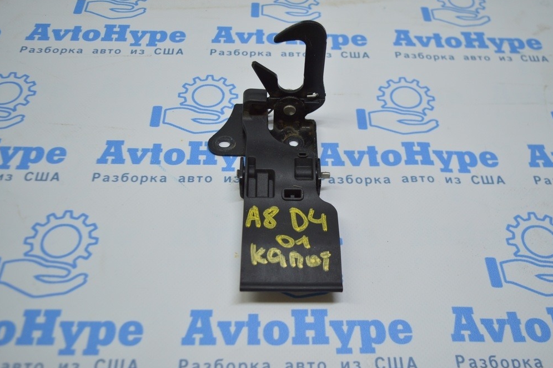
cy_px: 181
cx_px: 283
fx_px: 568
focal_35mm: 37
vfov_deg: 35.9
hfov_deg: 51.9
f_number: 4
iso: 400
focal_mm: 24
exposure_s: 1/125
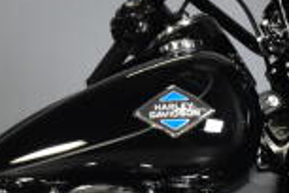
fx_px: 1886
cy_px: 143
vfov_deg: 5.8
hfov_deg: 8.7
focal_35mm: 235
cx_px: 19
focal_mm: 30
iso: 3200
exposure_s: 1/125
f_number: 7.1
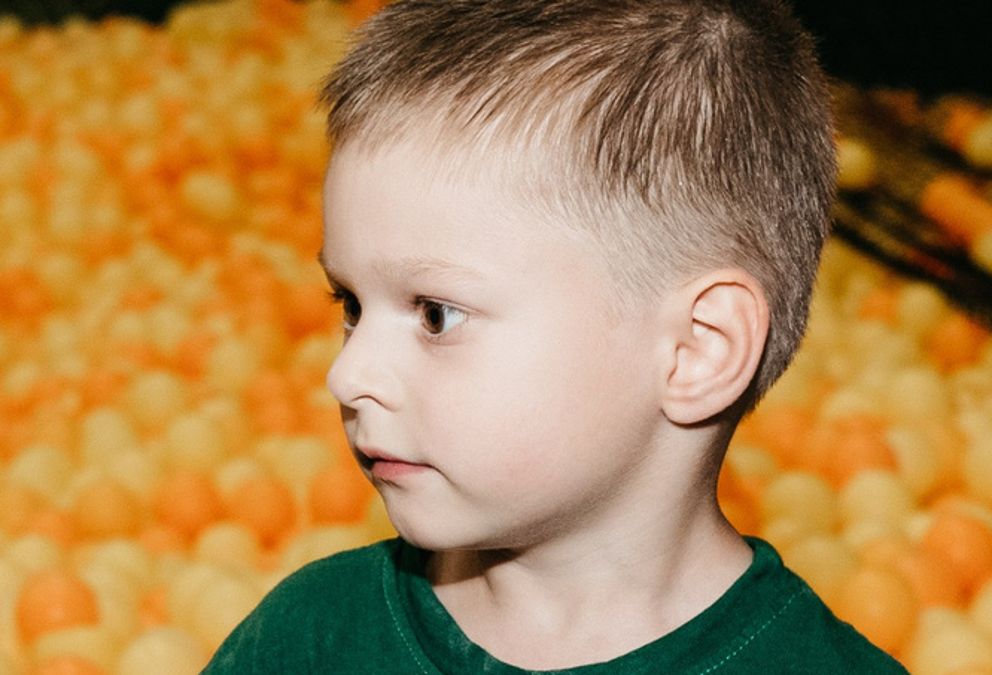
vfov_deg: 9.6
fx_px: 3965
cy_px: 797
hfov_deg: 14.2
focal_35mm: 143
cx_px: 372
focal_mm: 35
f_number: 4
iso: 500
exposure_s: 1/160
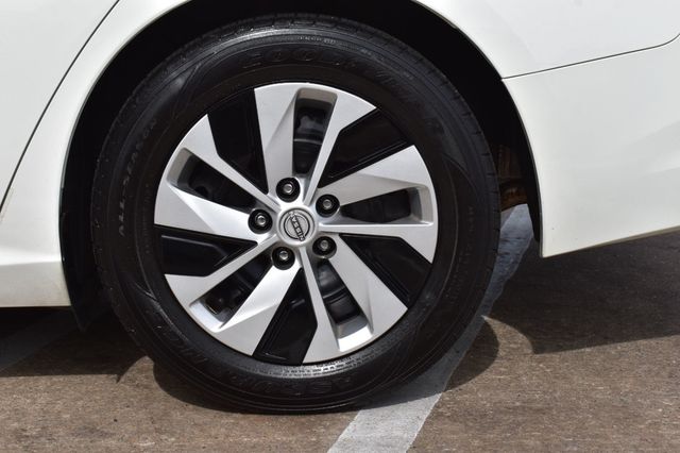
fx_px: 1076
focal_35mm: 57
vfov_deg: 23.8
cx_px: 340
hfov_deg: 35.1
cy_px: 226
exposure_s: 1/500
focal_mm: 38
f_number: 11
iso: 280
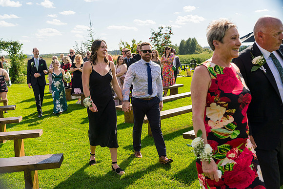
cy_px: 94
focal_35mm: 38
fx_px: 299
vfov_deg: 35.1
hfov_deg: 50.7
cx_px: 142
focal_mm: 38
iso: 400
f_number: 4.5
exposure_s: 1/2000
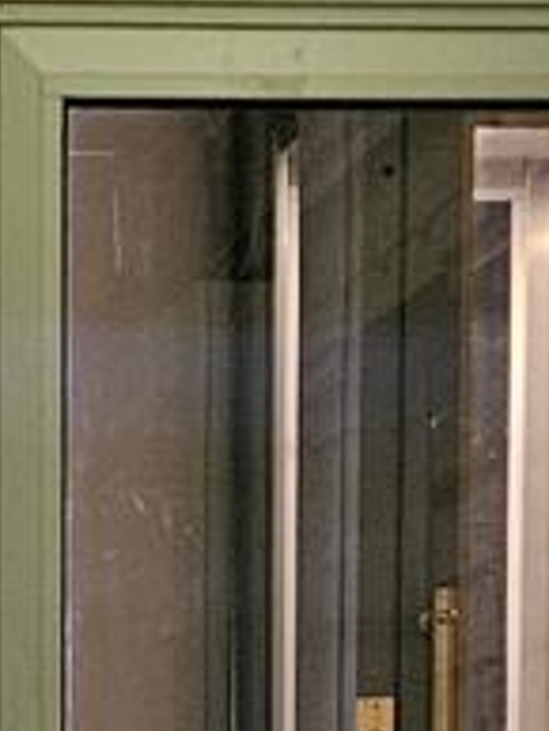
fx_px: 3760
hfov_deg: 8.2
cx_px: -186
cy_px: 1382
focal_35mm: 178
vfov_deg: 10.4
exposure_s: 1/100
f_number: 1.8
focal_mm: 5.4
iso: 800
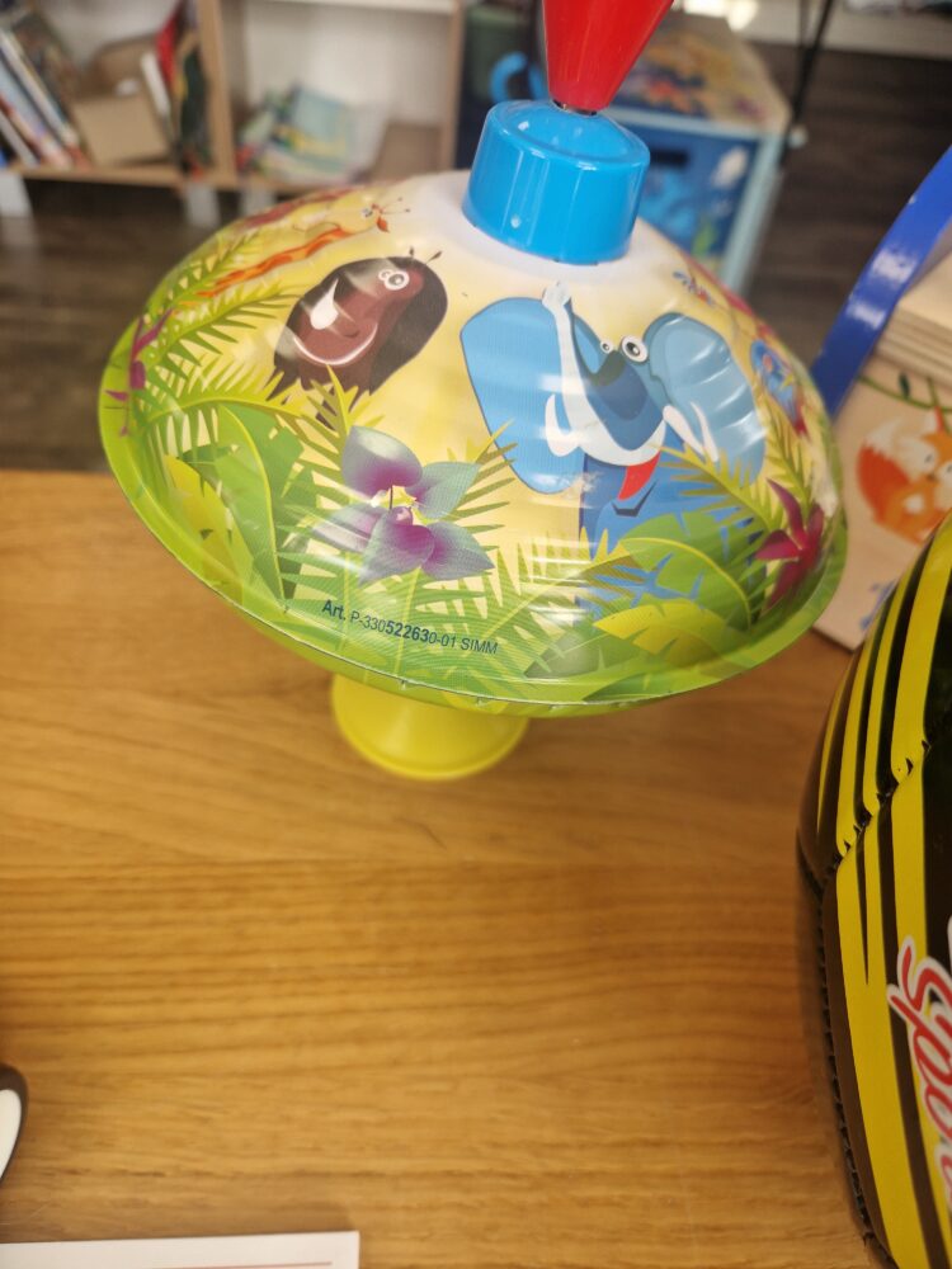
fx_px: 843
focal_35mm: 23
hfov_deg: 58.9
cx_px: 476
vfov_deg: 73.9
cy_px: 634
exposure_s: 1/476
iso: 50
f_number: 1.8
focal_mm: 5.4
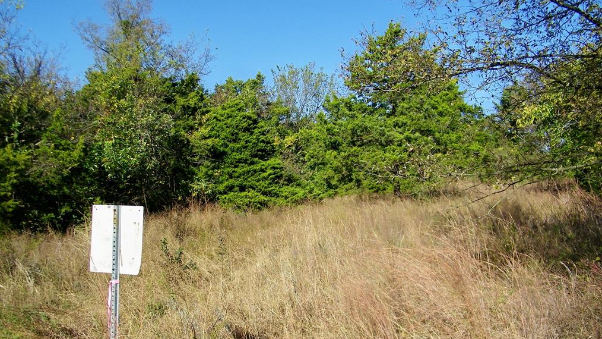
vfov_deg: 35.3
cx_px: 300
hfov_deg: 59.5
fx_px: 527
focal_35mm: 33
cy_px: 222
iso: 80
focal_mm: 5.4
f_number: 7.2
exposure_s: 1/250
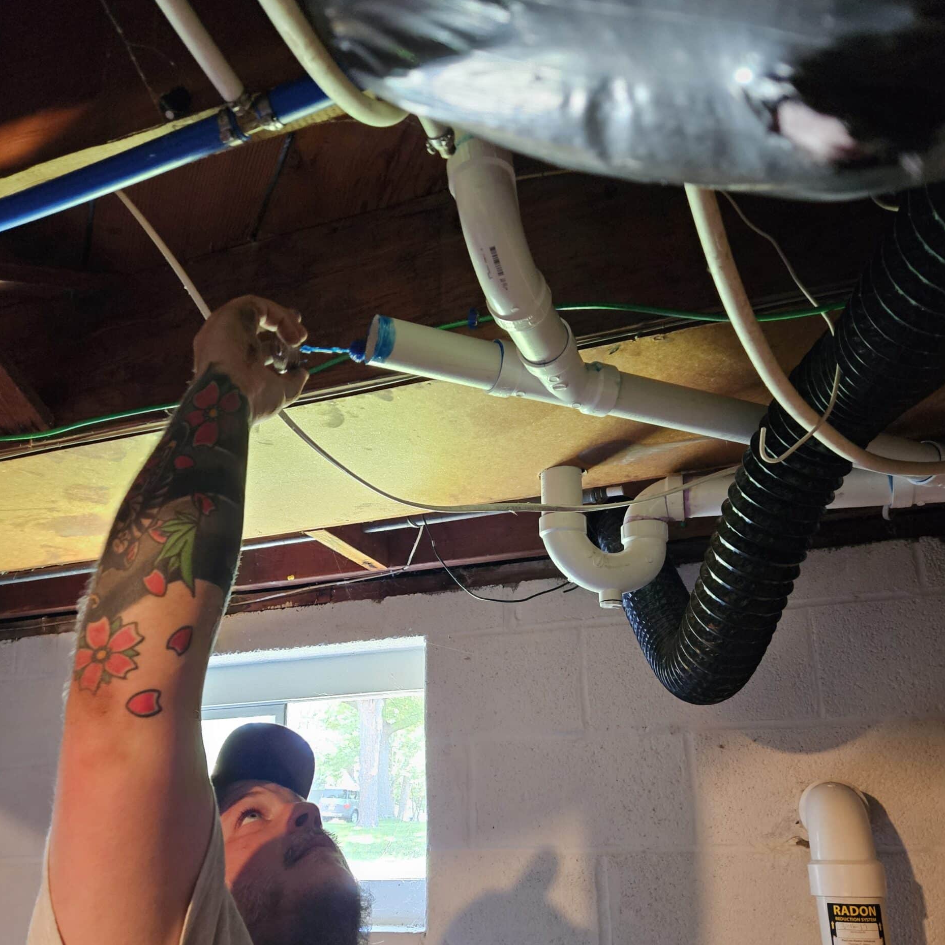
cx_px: 470
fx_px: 865
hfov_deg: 57.3
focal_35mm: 28
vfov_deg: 56.7
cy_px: 583
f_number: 1.8
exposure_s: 1/60
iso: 800
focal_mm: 5.4
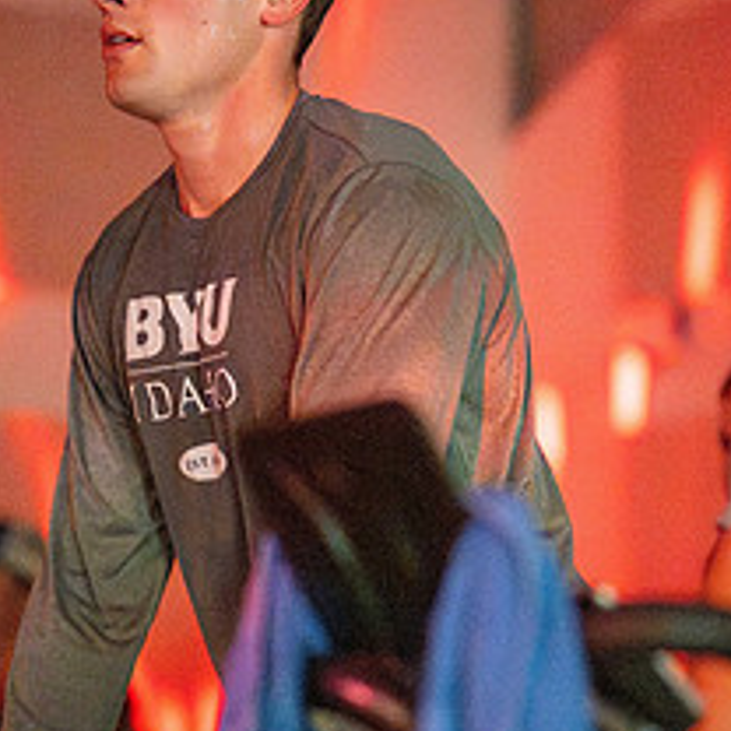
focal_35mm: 201
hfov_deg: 8.7
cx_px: 471
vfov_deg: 8.7
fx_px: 4802
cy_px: 339
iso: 8000
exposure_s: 1/250
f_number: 1.8
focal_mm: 85
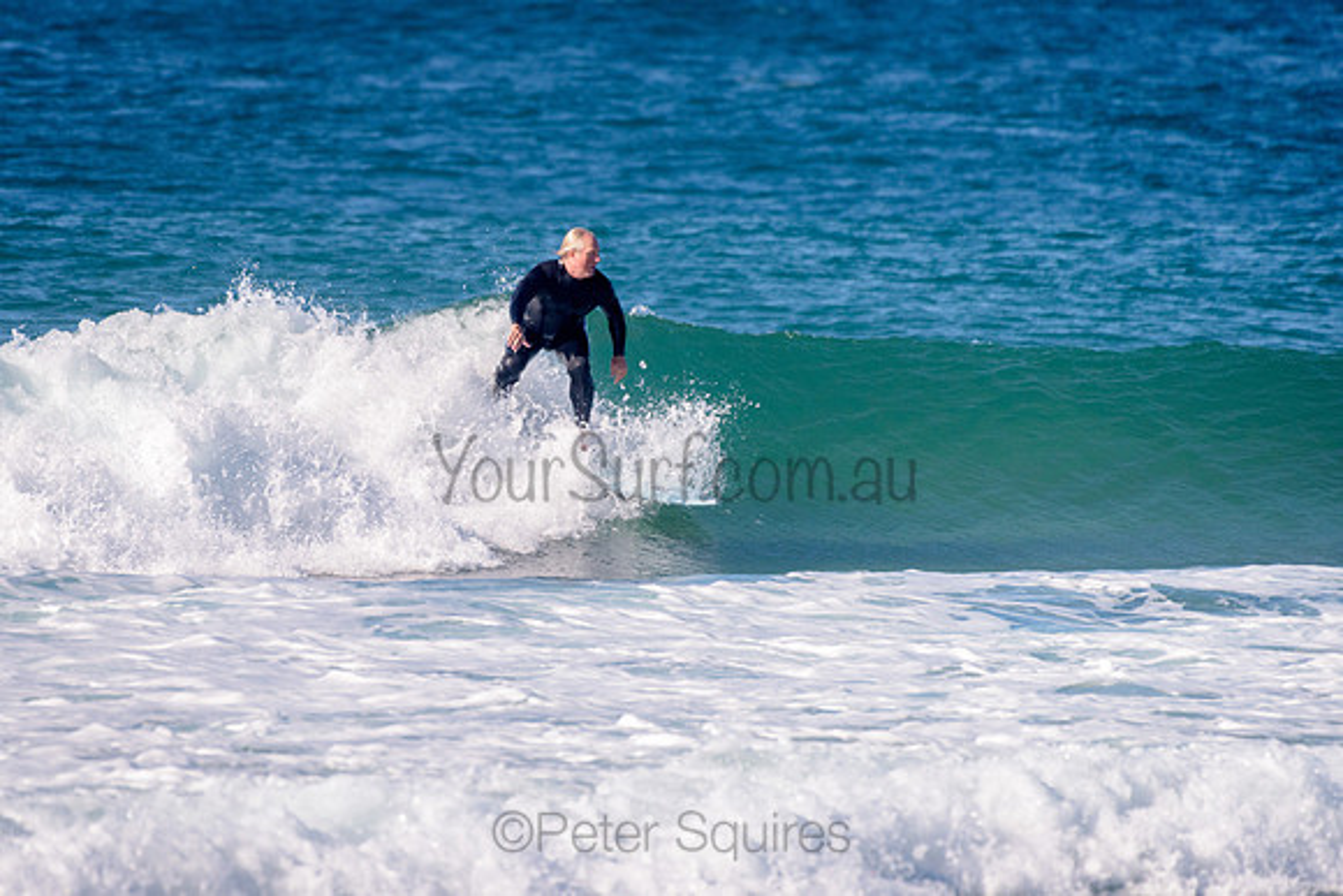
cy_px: 348
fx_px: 22859
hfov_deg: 3.4
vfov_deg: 2.2
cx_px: 520
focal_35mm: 613
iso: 280
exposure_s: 1/1000
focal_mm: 500
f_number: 5.6
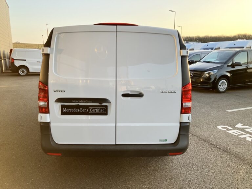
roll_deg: +0.0
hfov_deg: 63.4
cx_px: 126
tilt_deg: -11.3
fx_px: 204
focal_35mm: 28
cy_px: 94
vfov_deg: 49.7
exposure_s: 1/183
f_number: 1.8
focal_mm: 3.99
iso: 32
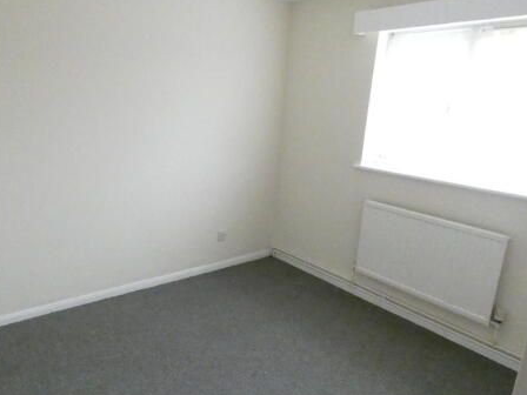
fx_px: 396
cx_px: 203
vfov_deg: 53.1
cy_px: 195
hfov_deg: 66.5
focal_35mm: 26
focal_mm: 3.6
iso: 3200
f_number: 2.8
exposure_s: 1/125
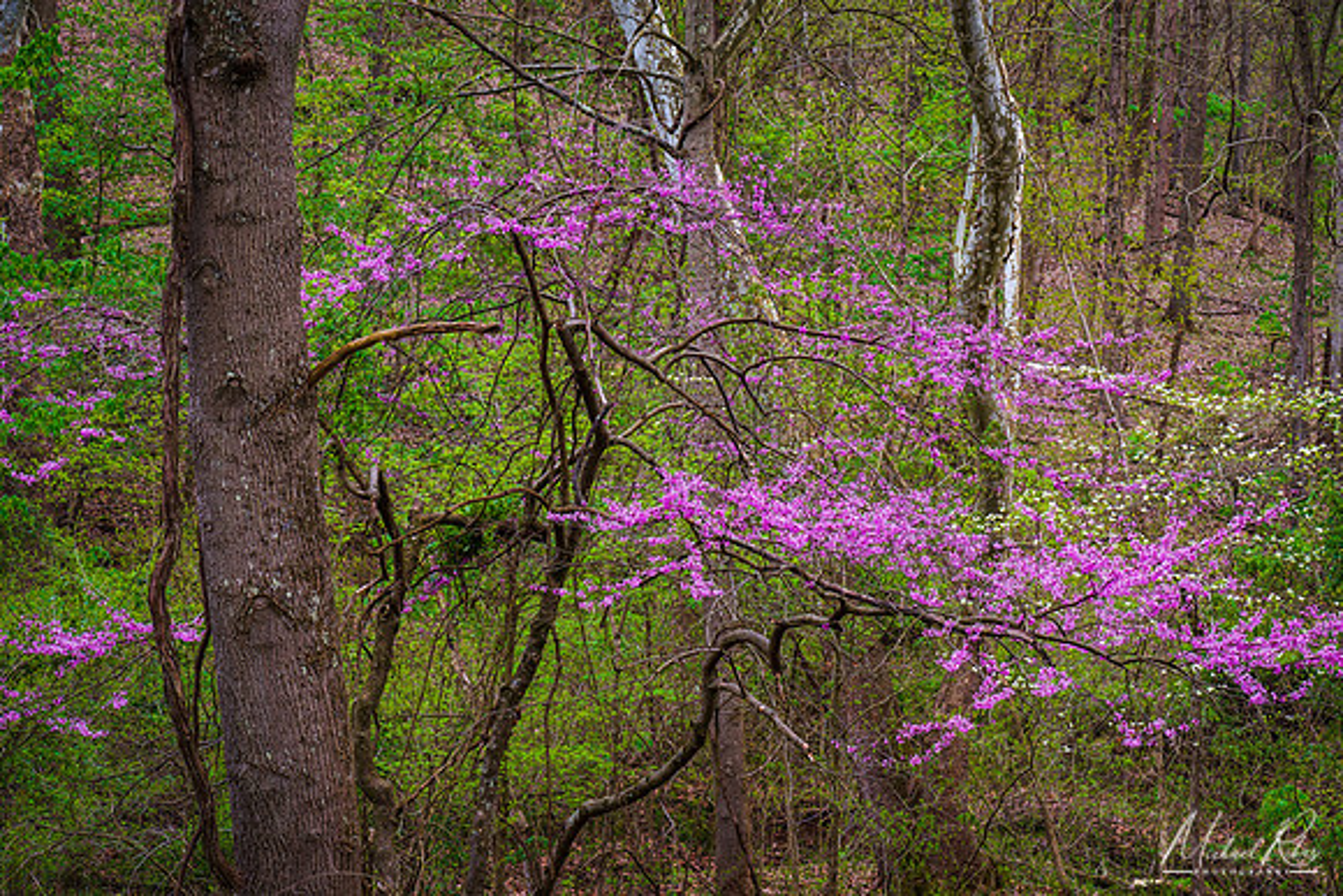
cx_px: 672
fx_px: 3918
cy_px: 448
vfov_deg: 13.0
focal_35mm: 105
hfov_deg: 19.5
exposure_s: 1/45
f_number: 8
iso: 100
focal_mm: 105
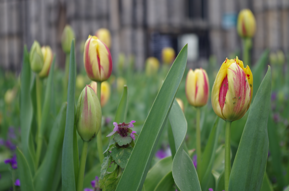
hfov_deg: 24.7
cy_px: 96
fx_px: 661
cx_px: 144
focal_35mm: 82
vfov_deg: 16.5
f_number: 5.6
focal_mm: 55
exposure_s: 1/100
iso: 200
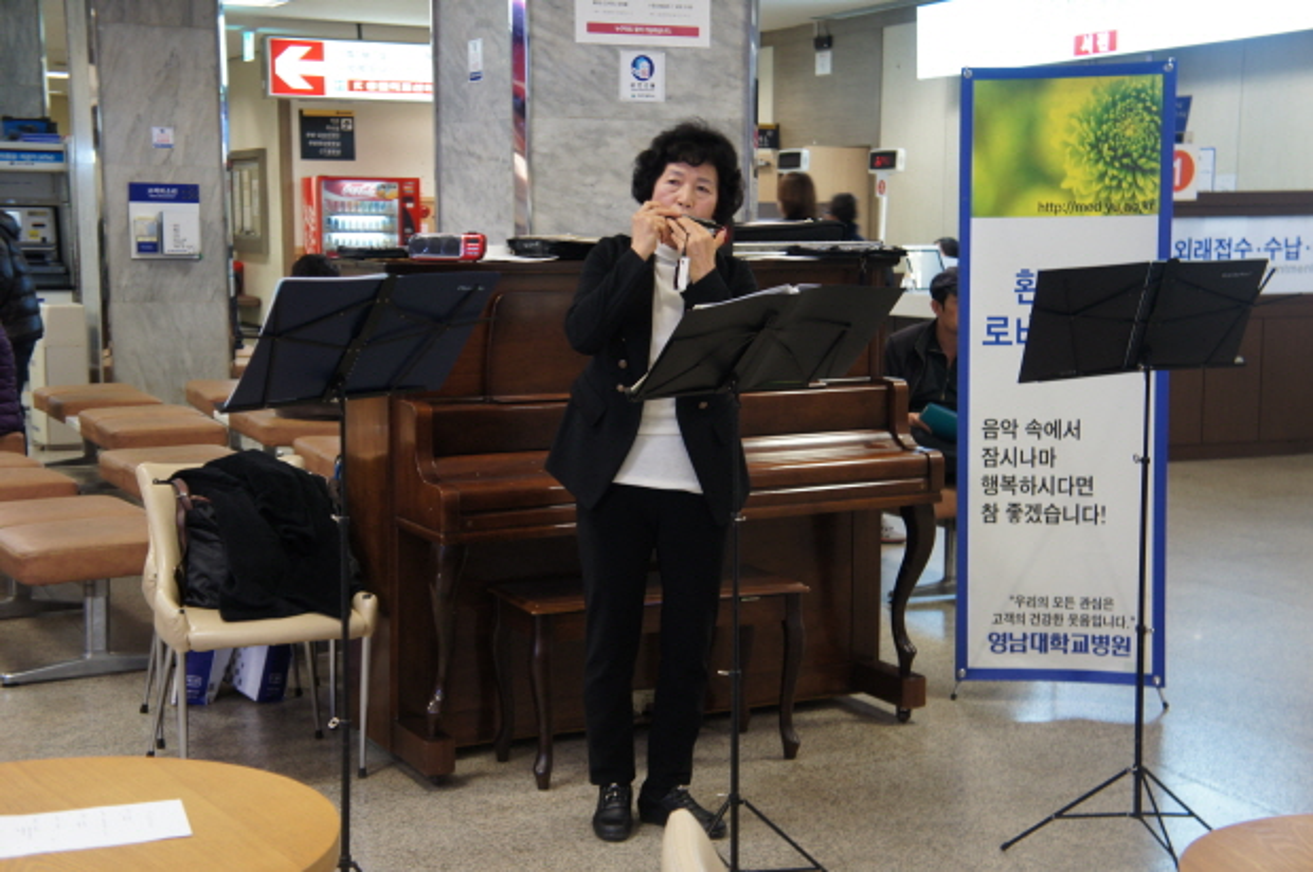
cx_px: 656
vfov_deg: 25.0
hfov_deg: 36.9
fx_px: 1967
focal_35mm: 54
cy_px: 436
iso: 400
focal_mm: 36
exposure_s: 1/15
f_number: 4.5
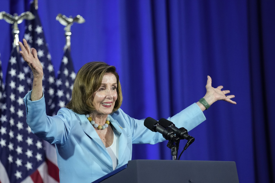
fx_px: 2292
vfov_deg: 4.6
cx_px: 138
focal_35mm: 300
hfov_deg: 6.9
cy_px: 92
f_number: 3.2
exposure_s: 1/250
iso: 2000
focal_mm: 200
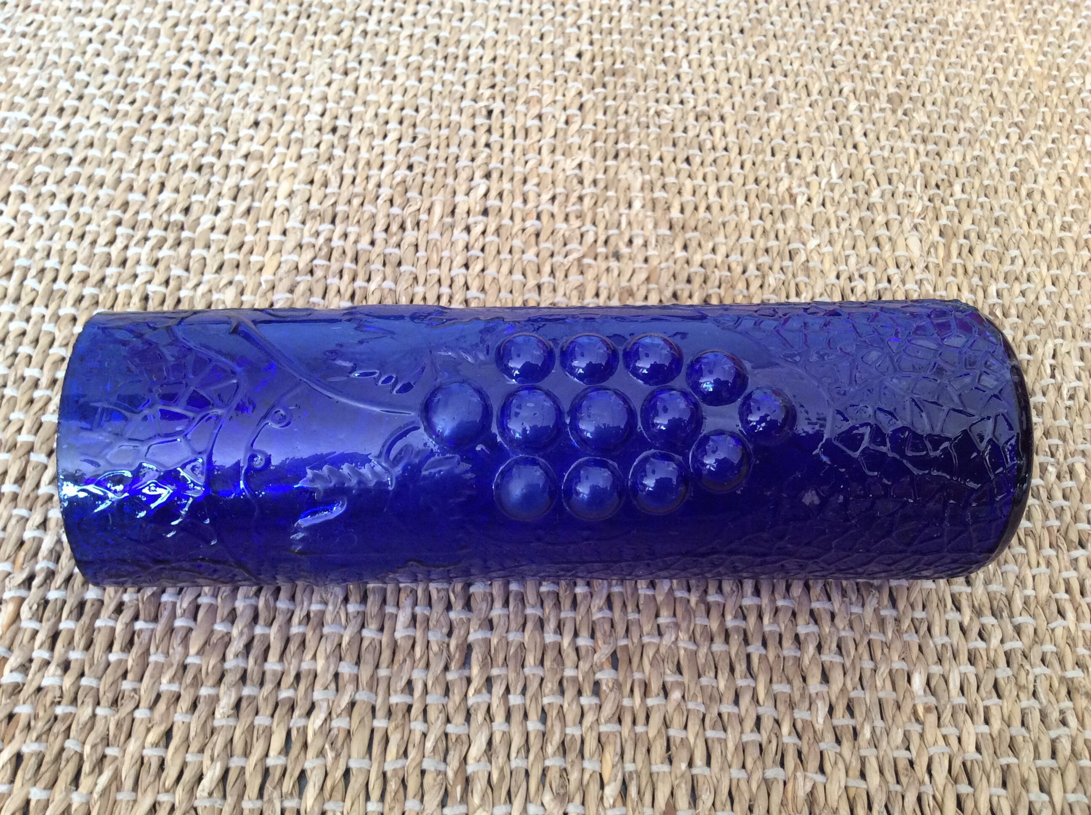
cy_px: 408
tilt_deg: -54.8
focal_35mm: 32
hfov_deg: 56.9
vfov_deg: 44.1
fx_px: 1007
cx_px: 546
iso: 80
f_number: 2.4
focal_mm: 3.3
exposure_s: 1/24
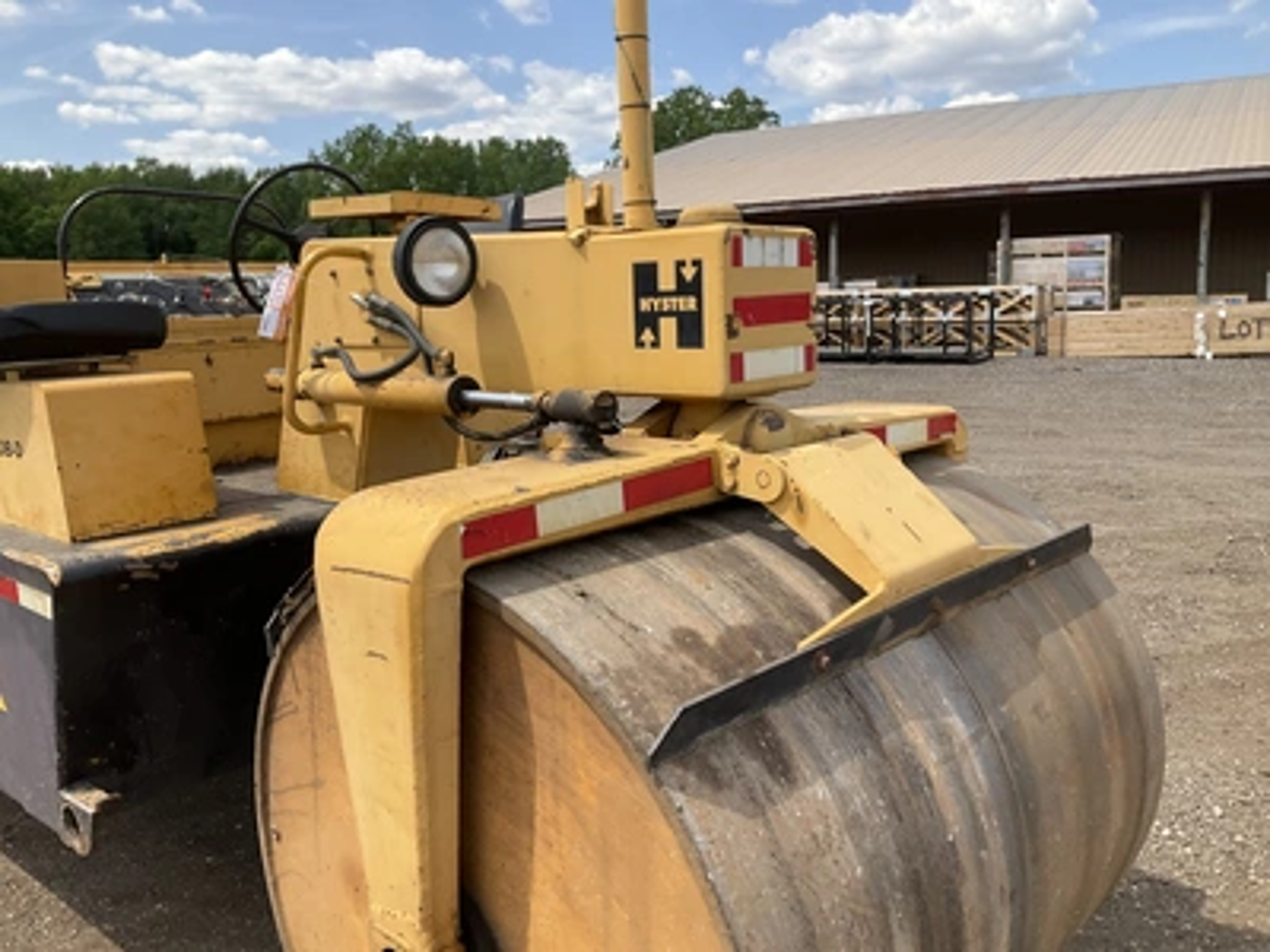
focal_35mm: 29
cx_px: 635
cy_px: 476
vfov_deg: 48.2
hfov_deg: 61.7
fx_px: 1064
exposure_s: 1/1279
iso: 25
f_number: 1.8
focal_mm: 3
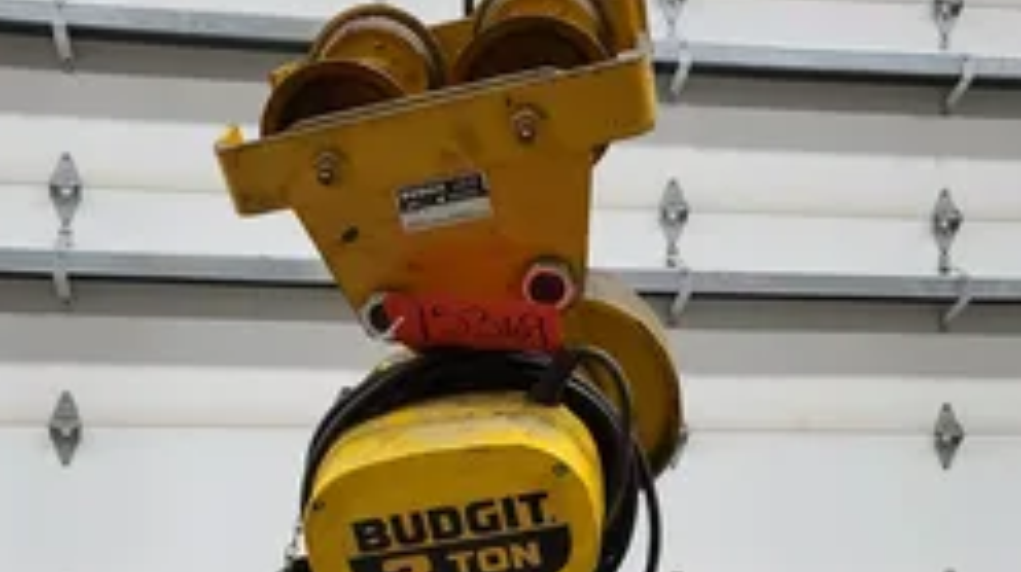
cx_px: 457
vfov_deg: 26.2
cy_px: 506
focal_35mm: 44
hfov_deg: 46.4
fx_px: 1190
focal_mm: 7
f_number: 1.8
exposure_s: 1/40
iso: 250
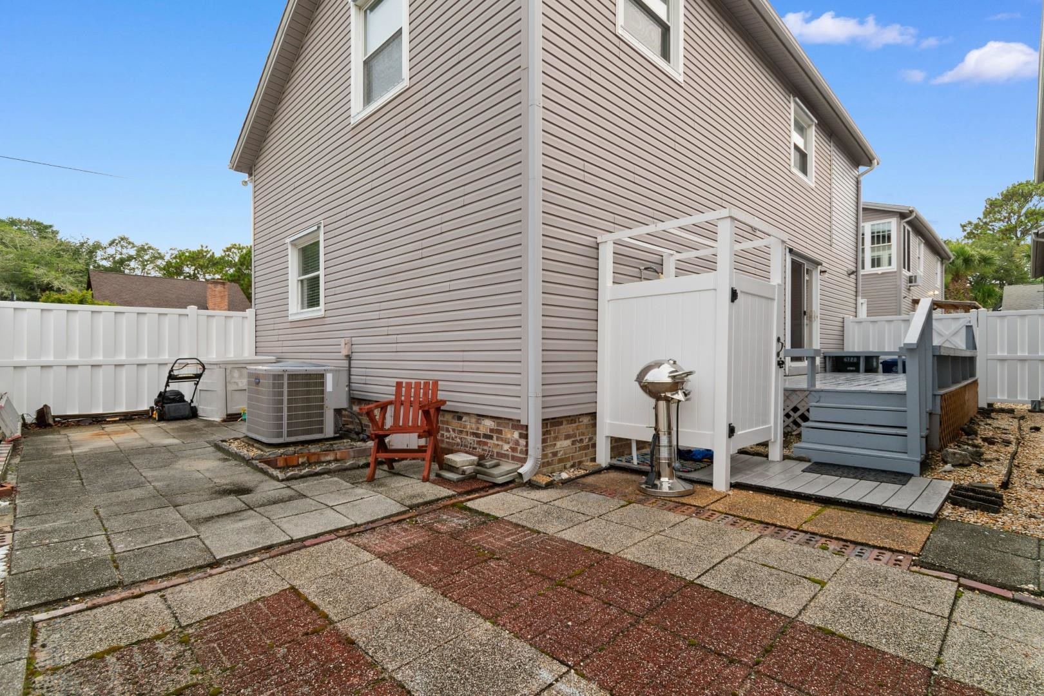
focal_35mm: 16
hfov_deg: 96.7
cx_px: 522
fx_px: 464
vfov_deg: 73.7
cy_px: 348
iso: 100
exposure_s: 1/25
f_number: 4.8
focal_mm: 11
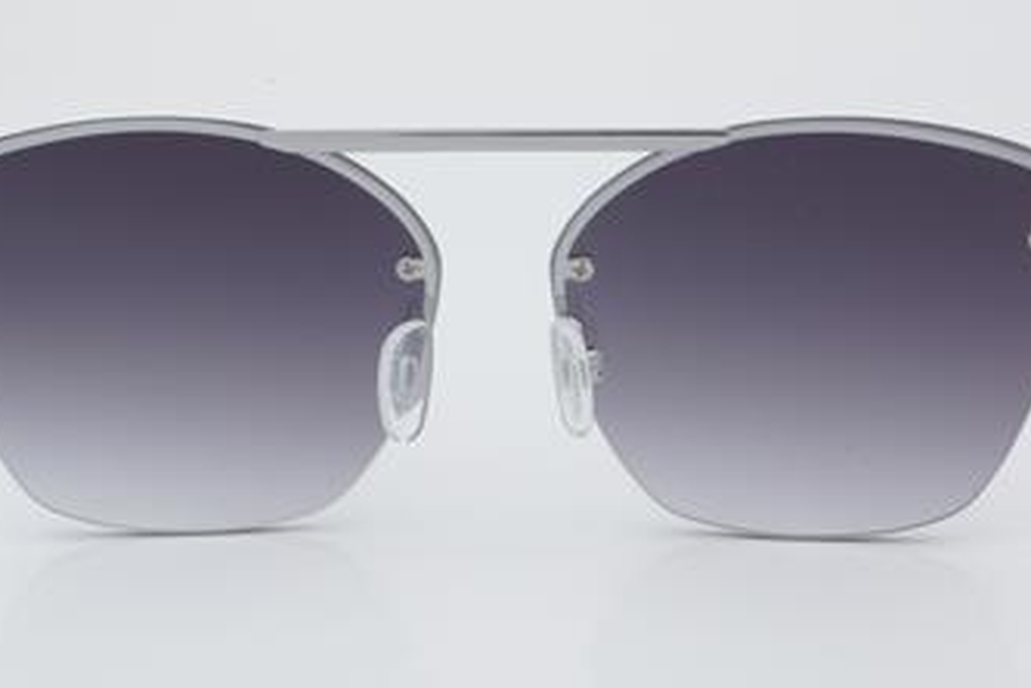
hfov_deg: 22.6
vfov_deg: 15.2
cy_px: 313
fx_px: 2577
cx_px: 498
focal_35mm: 90
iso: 100
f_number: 32
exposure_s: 1/3
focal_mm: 50
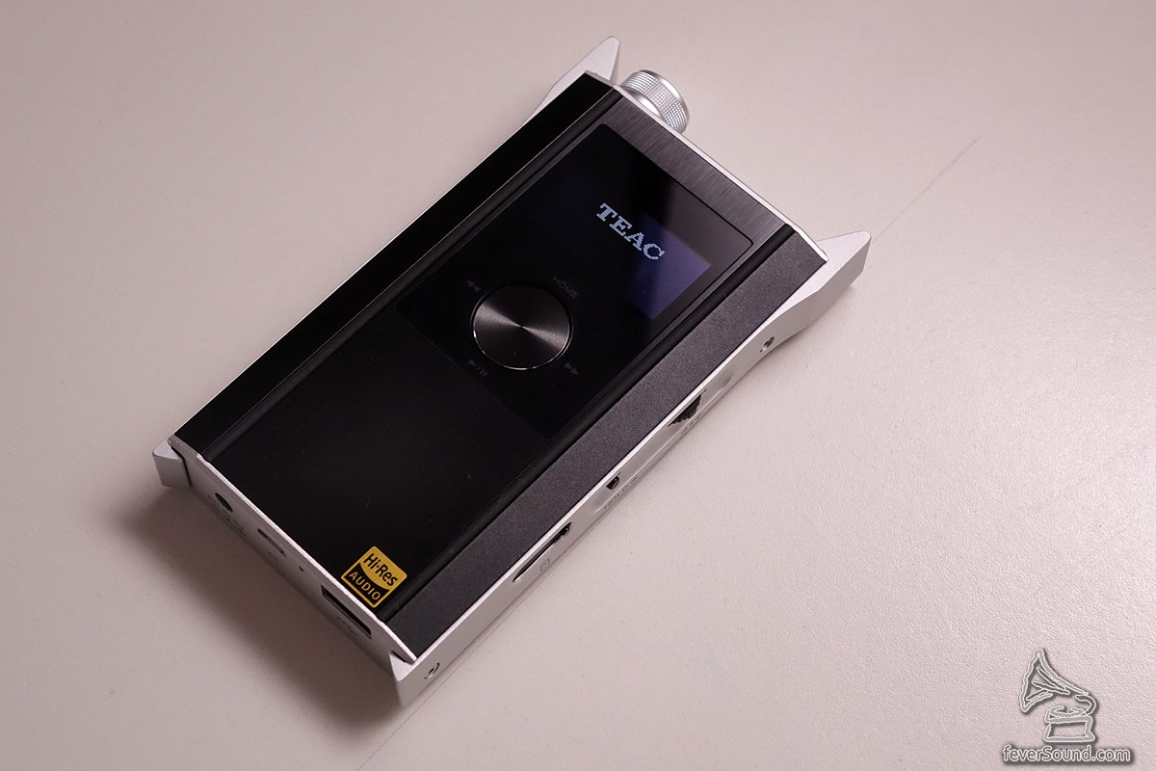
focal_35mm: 73
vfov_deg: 18.7
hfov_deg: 27.7
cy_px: 386
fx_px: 2344
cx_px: 578
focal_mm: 26.65
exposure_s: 1/200
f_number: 5.6
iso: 800
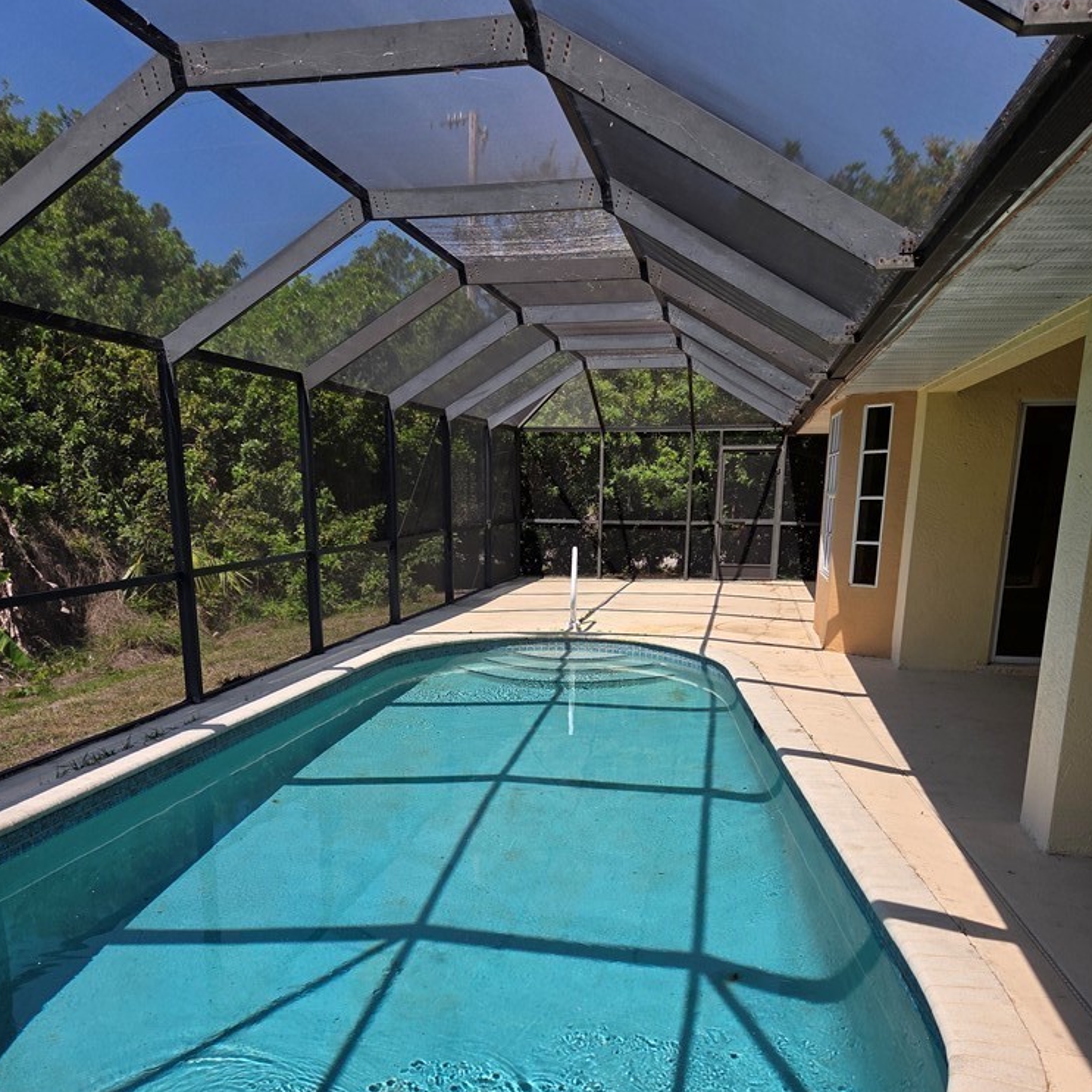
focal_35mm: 28
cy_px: 729
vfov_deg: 56.1
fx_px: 999
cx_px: 547
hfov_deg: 57.3
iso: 80
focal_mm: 5.4
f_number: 1.8
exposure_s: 1/4365
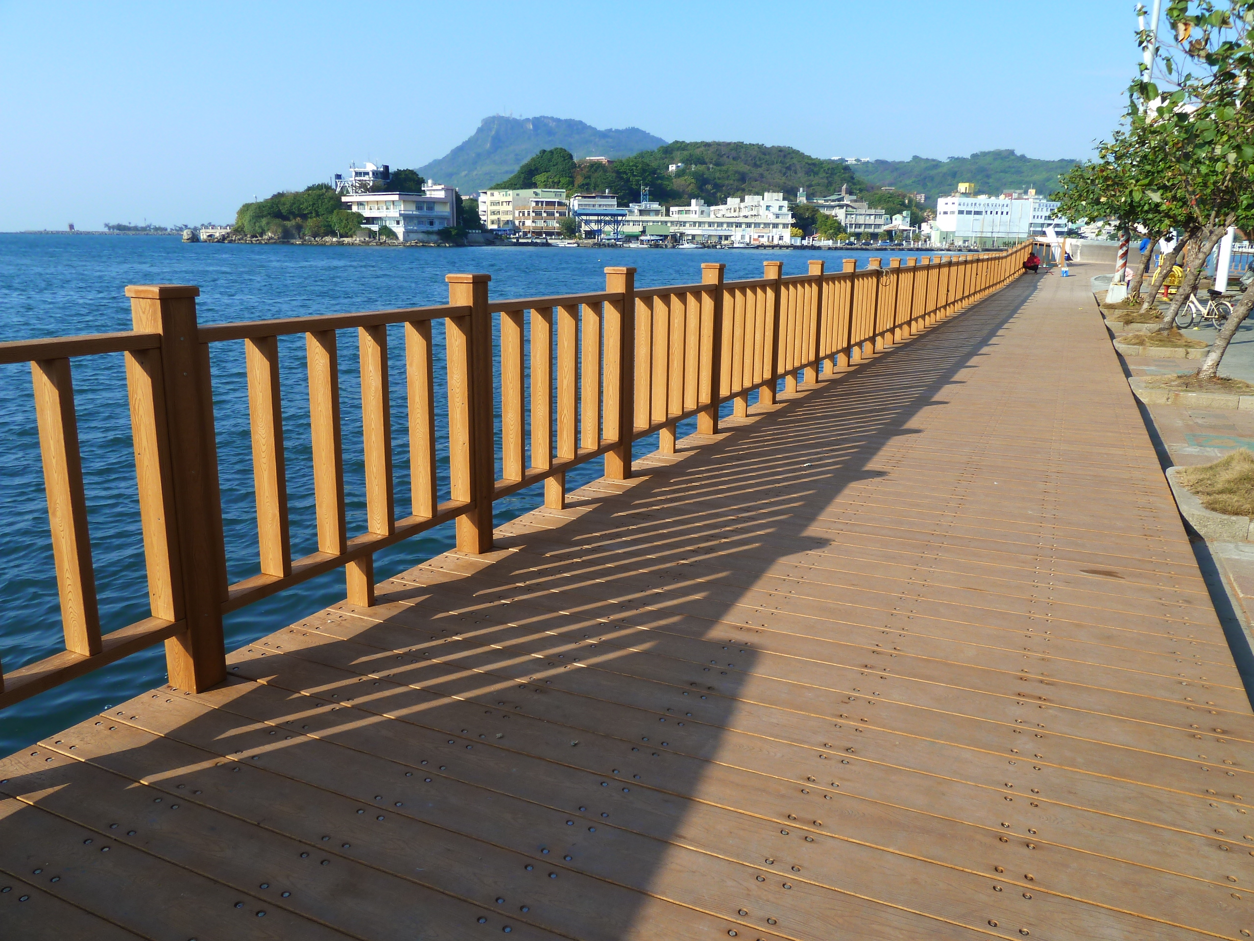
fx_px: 906
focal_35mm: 25
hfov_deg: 69.4
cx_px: 627
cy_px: 470
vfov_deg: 54.9
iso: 80
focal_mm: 4.1
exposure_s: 1/400
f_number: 4
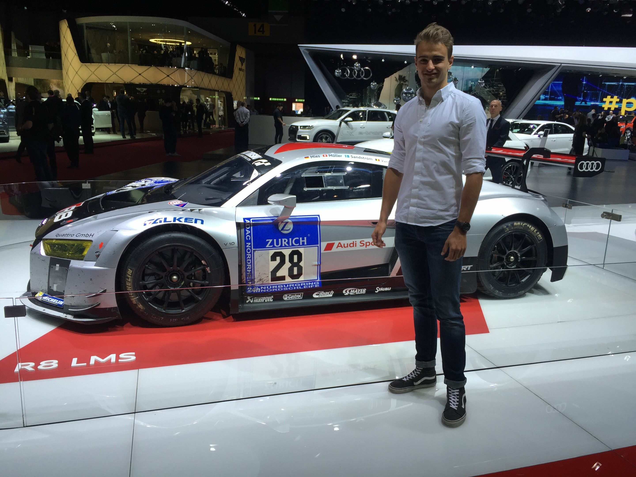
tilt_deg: -13.4
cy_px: 238
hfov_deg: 61.7
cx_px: 318
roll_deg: -1.2
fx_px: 533
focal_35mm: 29
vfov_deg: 48.2
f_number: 2.2
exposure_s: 1/221
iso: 32
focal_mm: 4.15
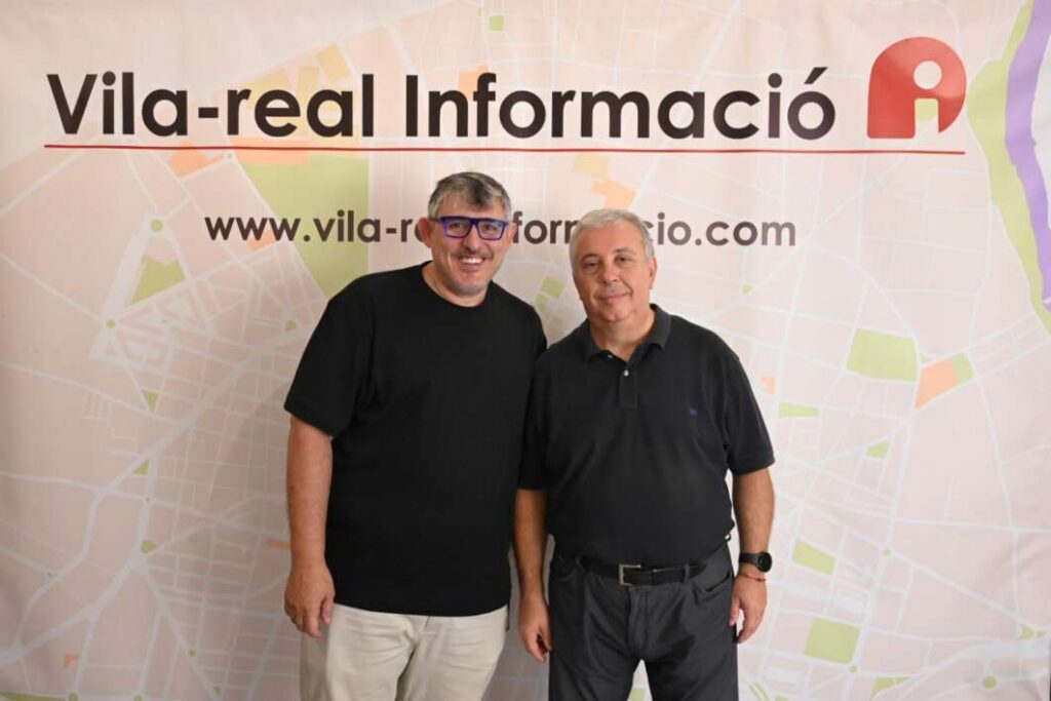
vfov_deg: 40.0
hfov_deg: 57.2
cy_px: 350
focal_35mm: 33
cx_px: 526
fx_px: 963
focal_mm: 33
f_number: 4
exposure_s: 1/323
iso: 6400
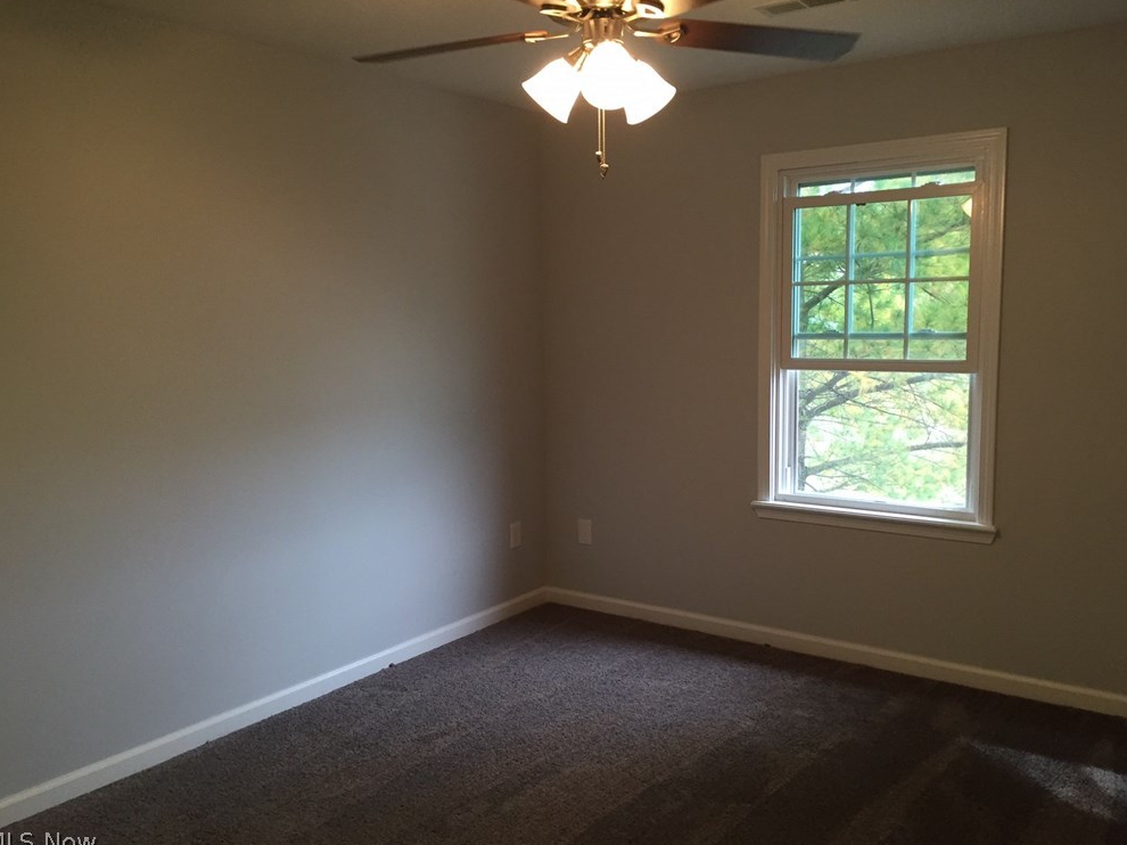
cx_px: 561
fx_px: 976
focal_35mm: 30
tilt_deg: -7.3
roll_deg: +0.2
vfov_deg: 46.8
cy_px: 424
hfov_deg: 60.0
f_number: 2.2
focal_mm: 4.15
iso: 50
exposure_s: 1/30
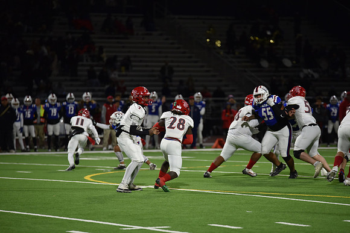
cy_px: 116
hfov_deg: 10.3
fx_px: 1945
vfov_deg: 6.9
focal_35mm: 200
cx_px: 175
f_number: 2.8
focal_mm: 200
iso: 1800
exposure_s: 1/640
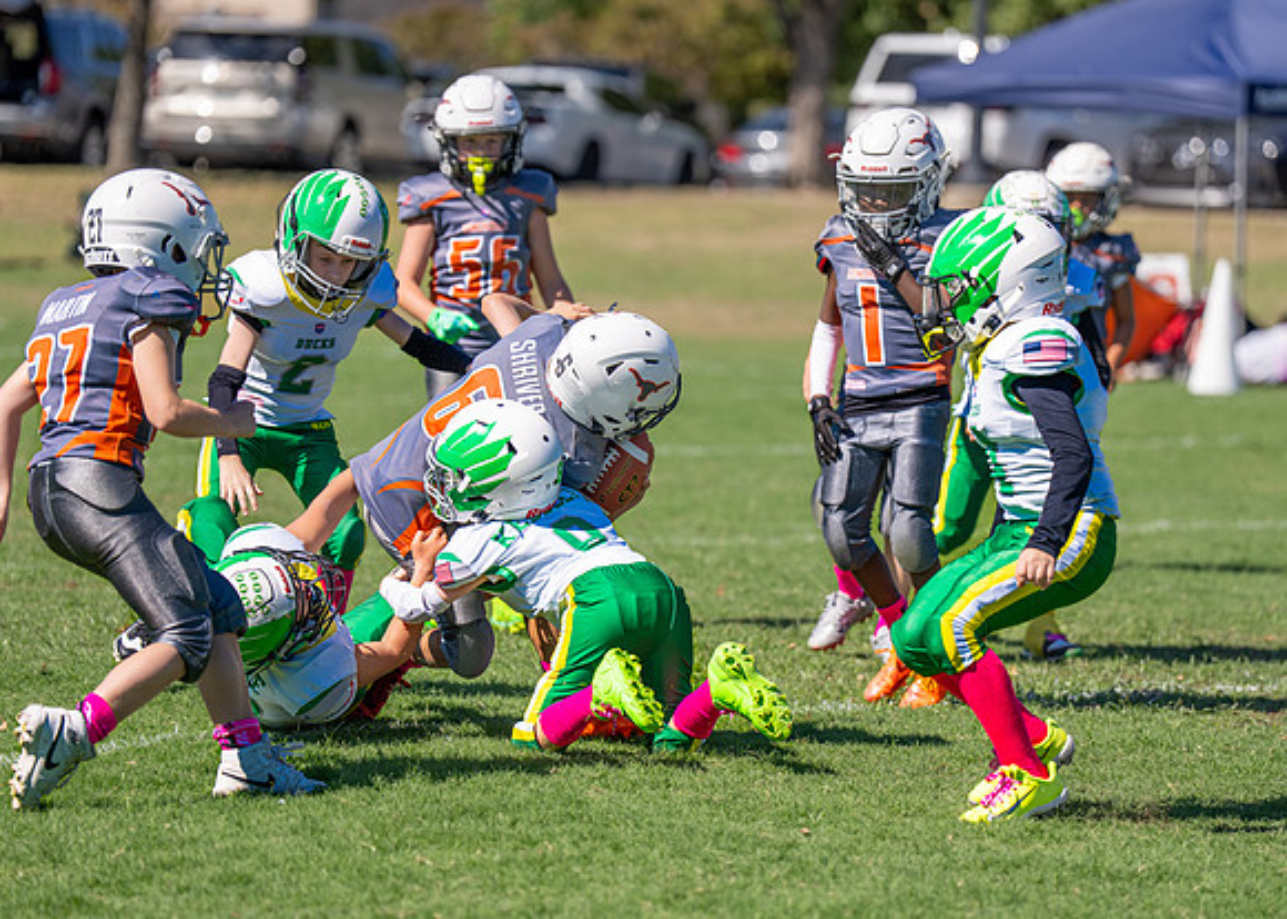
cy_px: 459
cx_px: 713
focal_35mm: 185
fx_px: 6765
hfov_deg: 10.9
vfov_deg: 7.8
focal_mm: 149
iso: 160
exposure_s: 1/4000
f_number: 2.8
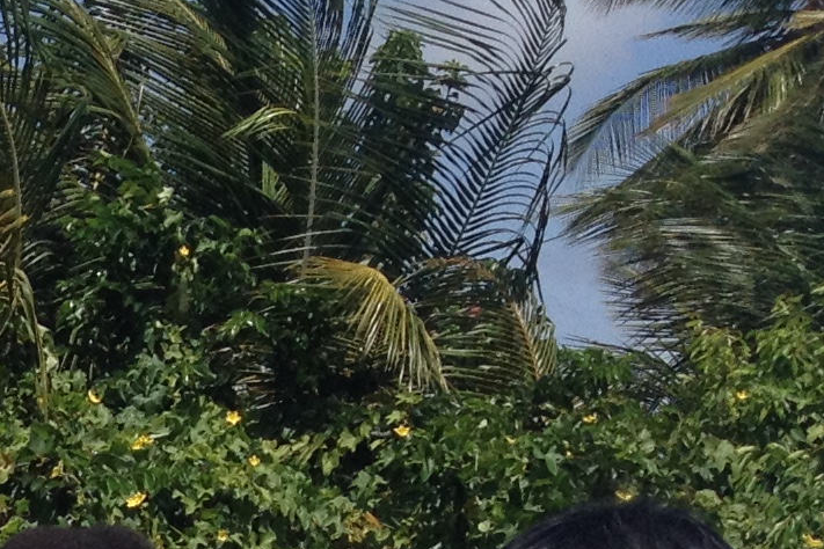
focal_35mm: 167
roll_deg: +0.2
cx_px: -983
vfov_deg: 7.8
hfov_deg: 10.9
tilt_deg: -11.5
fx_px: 3822
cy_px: 1210
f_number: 2.4
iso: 50
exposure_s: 1/2304
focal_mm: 4.28
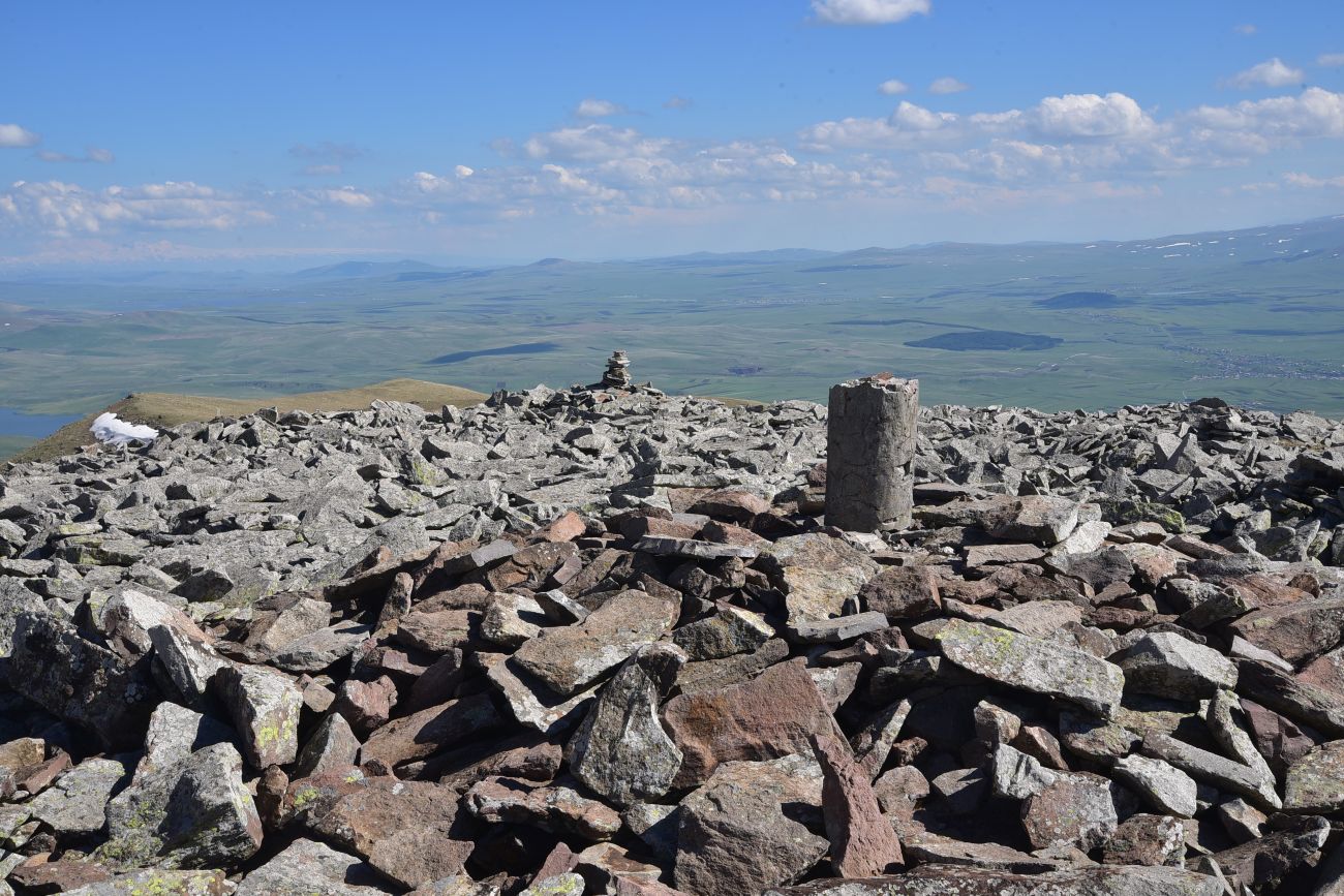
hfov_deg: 39.6
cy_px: 448
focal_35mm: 50
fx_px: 1867
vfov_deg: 27.0
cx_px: 672
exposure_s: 1/125
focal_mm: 50
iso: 160
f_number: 16
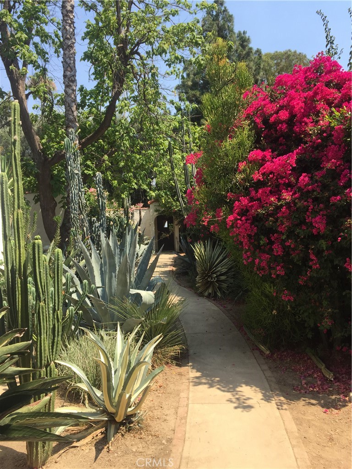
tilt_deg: -4.0
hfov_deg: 48.2
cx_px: 176
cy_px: 234
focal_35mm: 29
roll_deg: +1.5
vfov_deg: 61.7
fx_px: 393
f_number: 2.2
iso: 32
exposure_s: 1/1014
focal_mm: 4.15
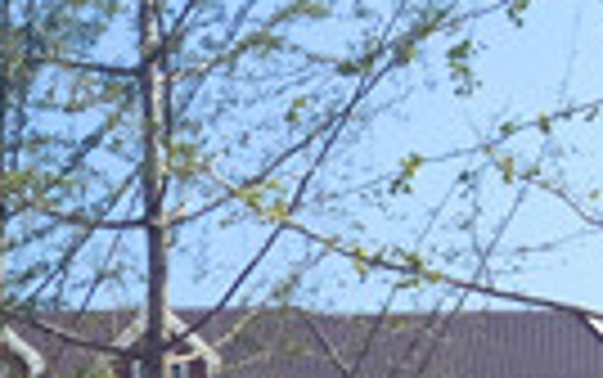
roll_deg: -0.5
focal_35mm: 138
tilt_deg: +5.5
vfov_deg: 8.5
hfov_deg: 12.8
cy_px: 990
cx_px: -684
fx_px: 2270
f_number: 2.2
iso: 32
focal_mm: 4.15
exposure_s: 1/1721
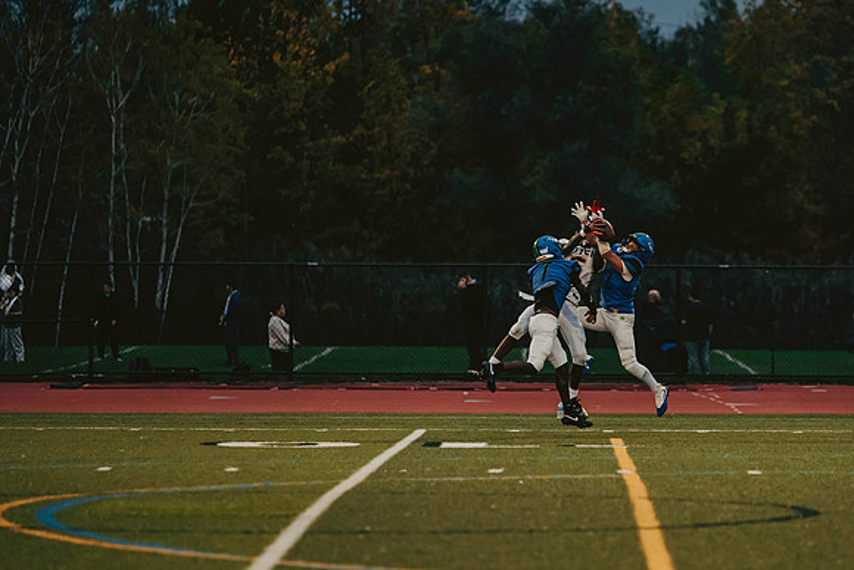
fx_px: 5869
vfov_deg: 5.6
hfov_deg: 8.3
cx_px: 616
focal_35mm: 247
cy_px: 278
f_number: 2.8
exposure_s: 1/1250
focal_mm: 170
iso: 2000
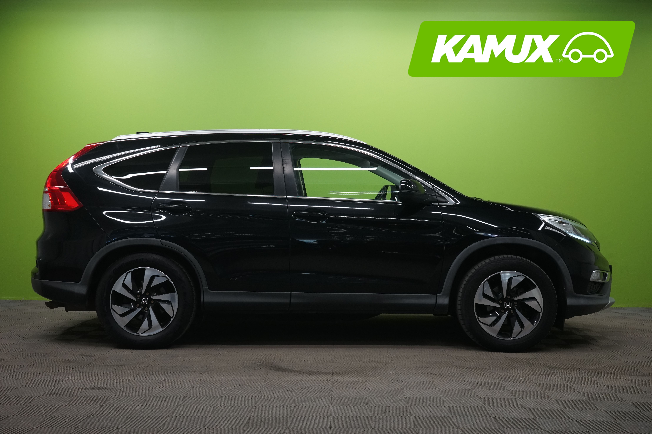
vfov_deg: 31.9
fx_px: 761
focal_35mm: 42
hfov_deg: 46.4
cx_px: 326
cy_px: 217
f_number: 9
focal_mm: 42
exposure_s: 1/25
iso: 1600
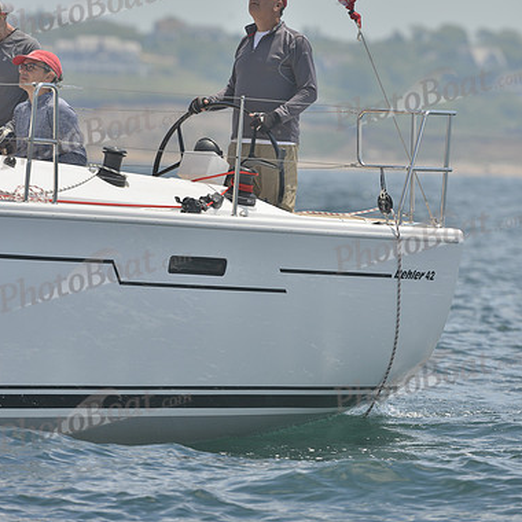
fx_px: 6858
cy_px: 187
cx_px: 263
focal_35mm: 402
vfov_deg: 4.4
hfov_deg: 4.4
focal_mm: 310
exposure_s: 1/800
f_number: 9
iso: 280
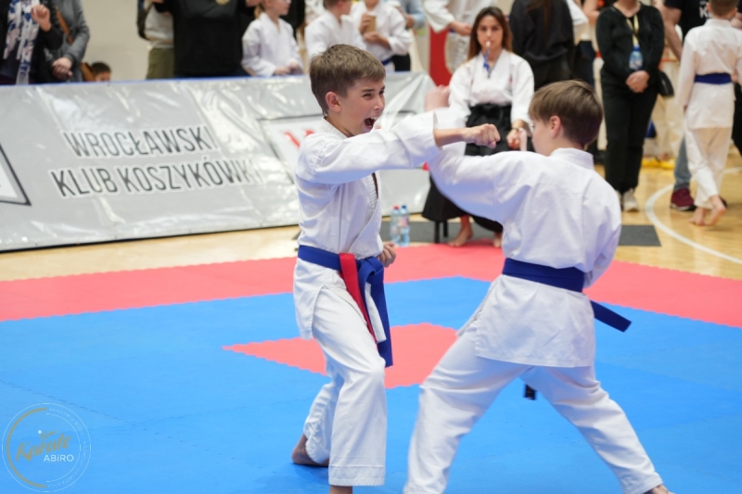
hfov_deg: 19.8
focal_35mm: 103
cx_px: 371
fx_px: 2122
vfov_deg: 13.3
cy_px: 247
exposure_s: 1/80
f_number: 4
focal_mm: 103
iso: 800
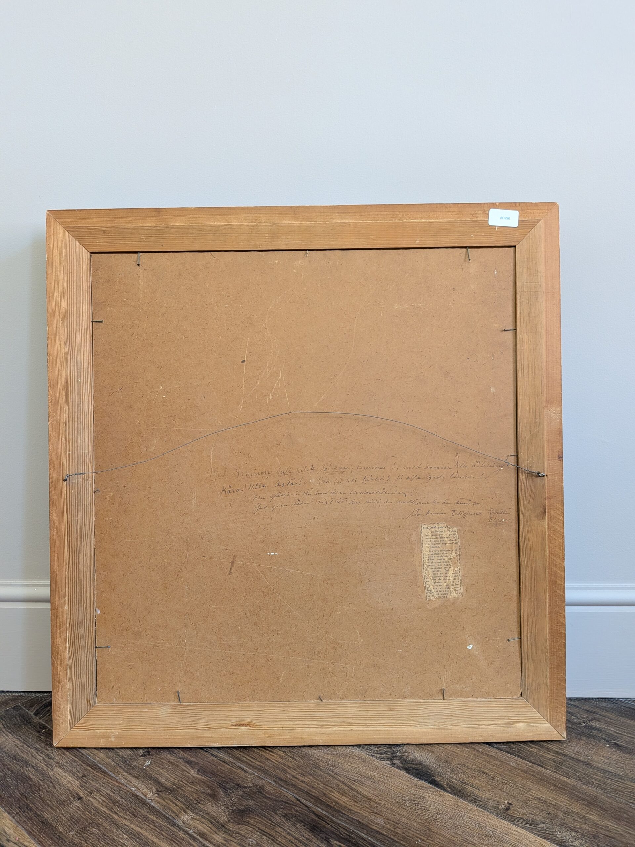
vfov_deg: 71.6
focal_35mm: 24
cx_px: 318
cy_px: 424
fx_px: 587
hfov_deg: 56.8
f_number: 1.7
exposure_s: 1/30
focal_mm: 4.53
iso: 145
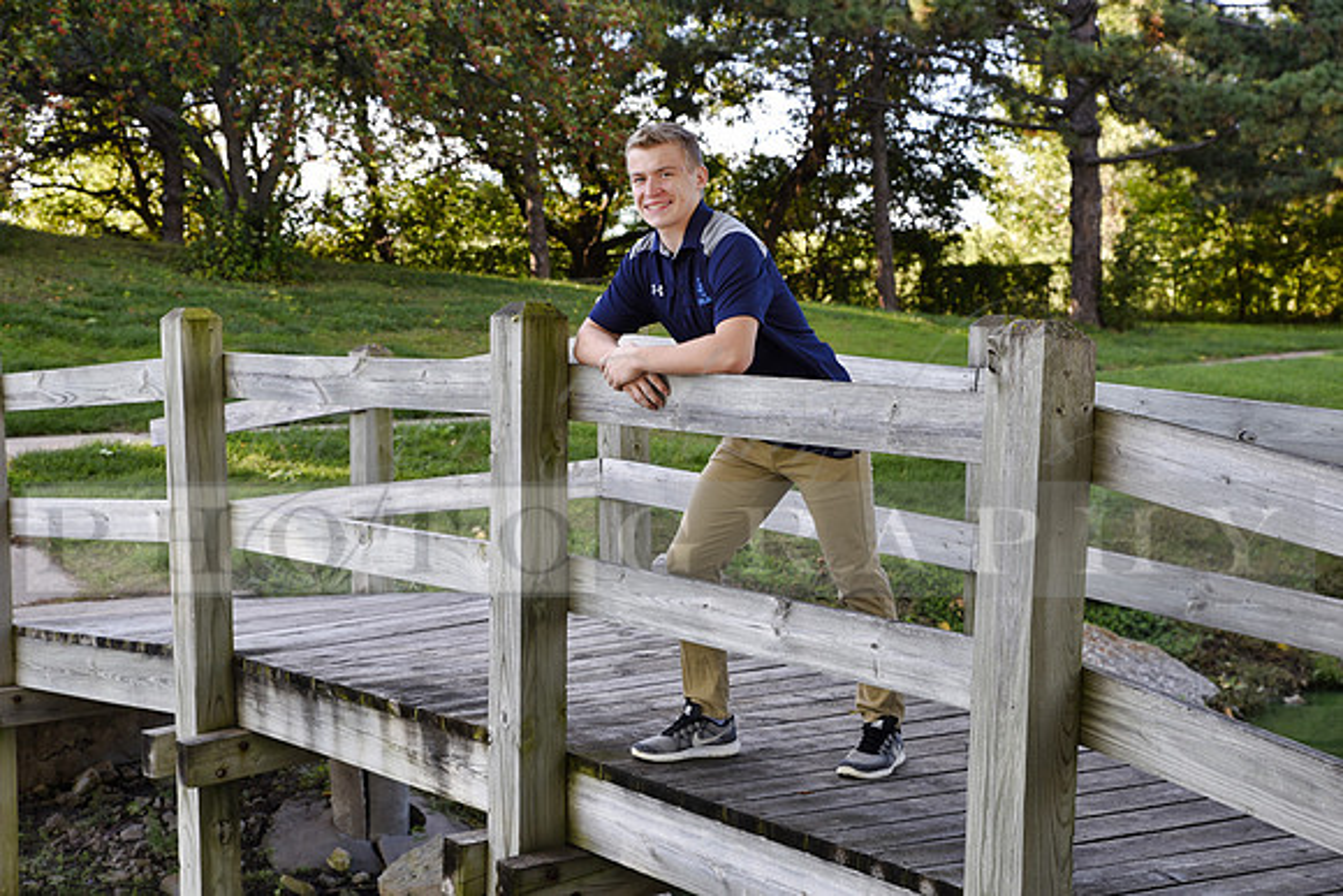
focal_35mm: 55
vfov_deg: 24.6
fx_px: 2052
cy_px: 448
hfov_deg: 36.2
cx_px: 672
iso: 200
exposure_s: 1/100
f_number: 5
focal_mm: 55
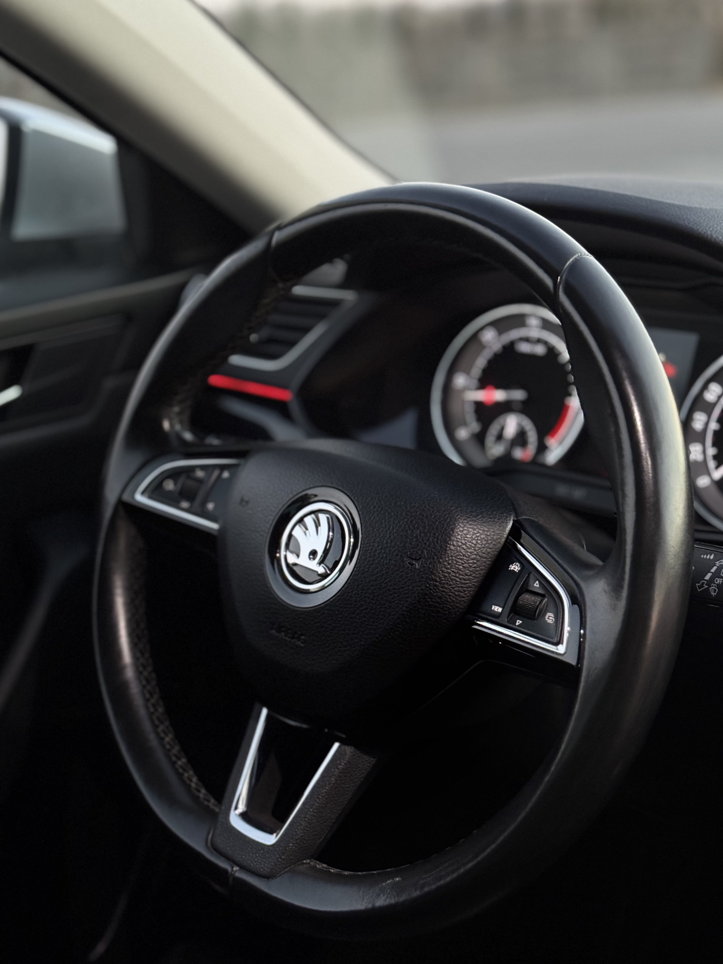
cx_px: 348
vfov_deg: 36.2
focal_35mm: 53
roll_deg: +2.9
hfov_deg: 27.5
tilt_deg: -17.5
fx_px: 1476
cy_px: 520
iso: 500
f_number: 1.78
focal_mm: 6.76
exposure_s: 1/30
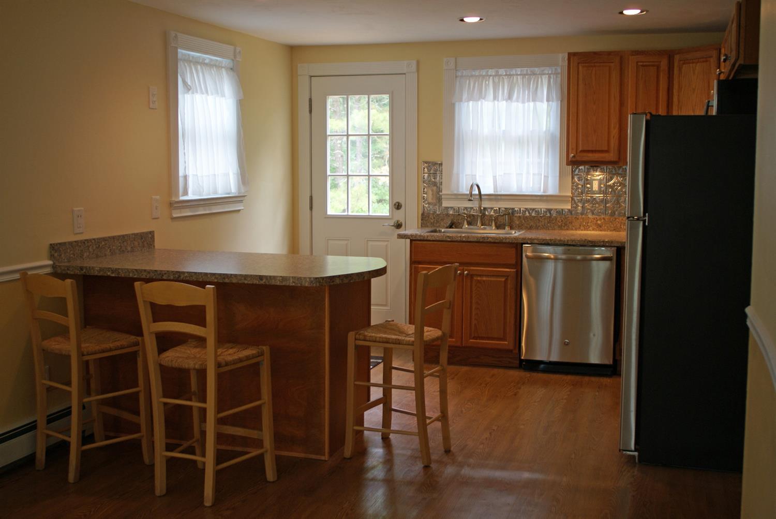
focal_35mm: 42
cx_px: 388
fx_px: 906
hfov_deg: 46.4
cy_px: 260
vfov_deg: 32.0
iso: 100
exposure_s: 1/50
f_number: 3.2
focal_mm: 28
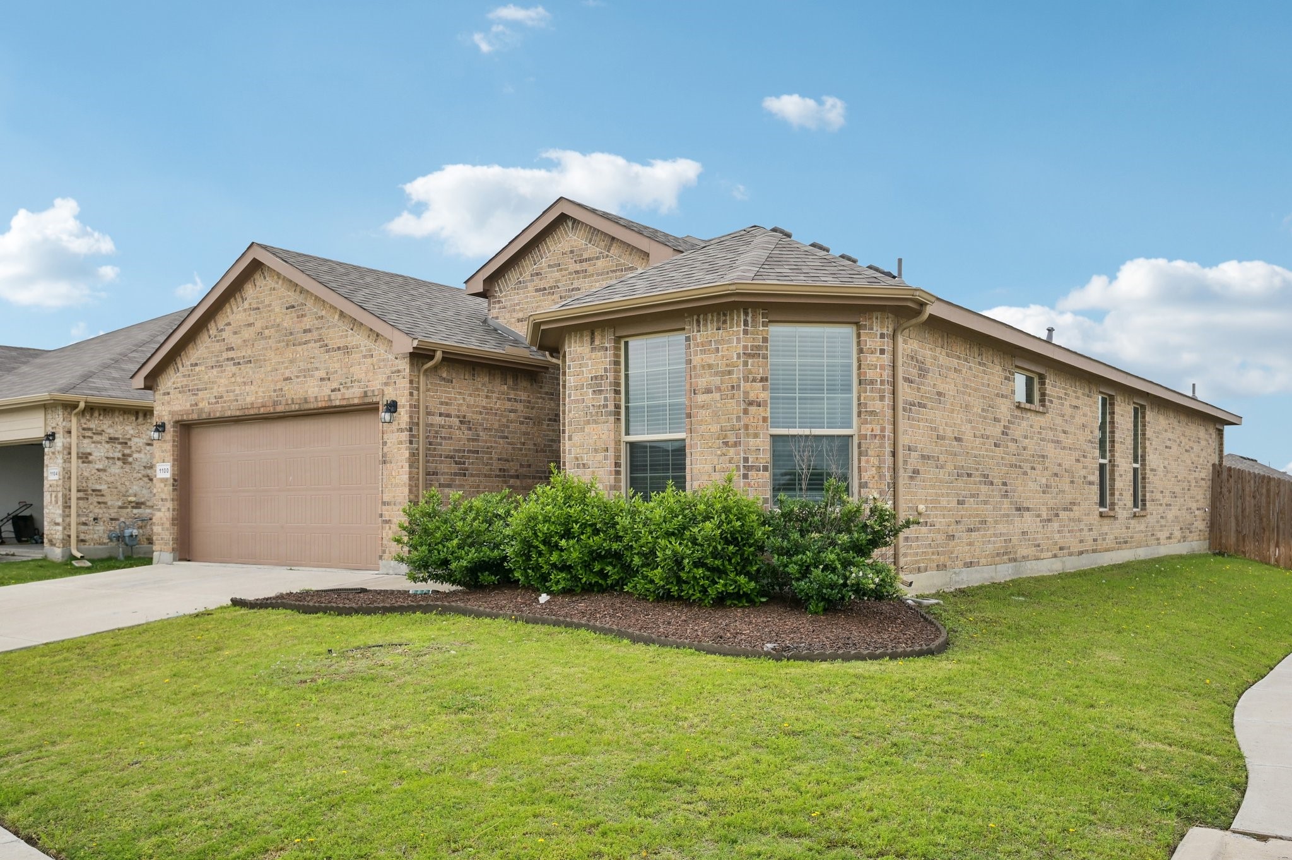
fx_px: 986
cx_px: 646
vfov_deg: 47.1
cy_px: 430
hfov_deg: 66.5
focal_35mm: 28
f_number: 9
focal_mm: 27.5
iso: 100
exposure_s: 1/200
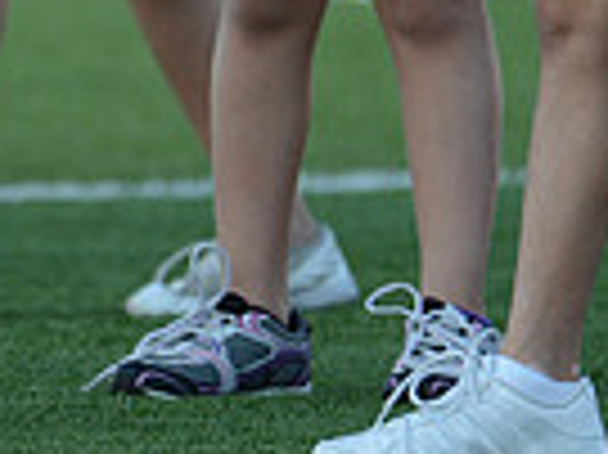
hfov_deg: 0.9
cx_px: -153
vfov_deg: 0.7
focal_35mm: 2280
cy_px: -393
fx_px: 40011
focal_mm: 550
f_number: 4
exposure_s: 1/1250
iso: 800
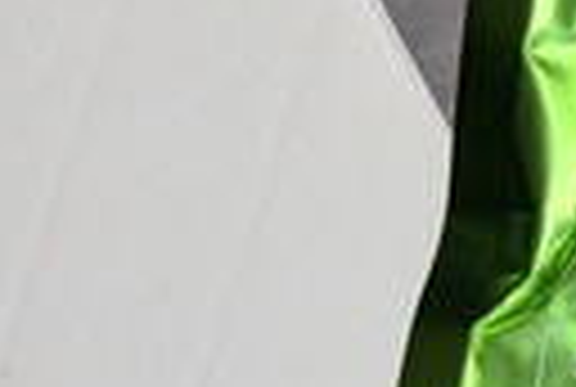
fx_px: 2245
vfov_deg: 9.8
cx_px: 1215
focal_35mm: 140
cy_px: 270
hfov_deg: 12.5
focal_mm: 4.38
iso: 45
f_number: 1.73
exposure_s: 1/349
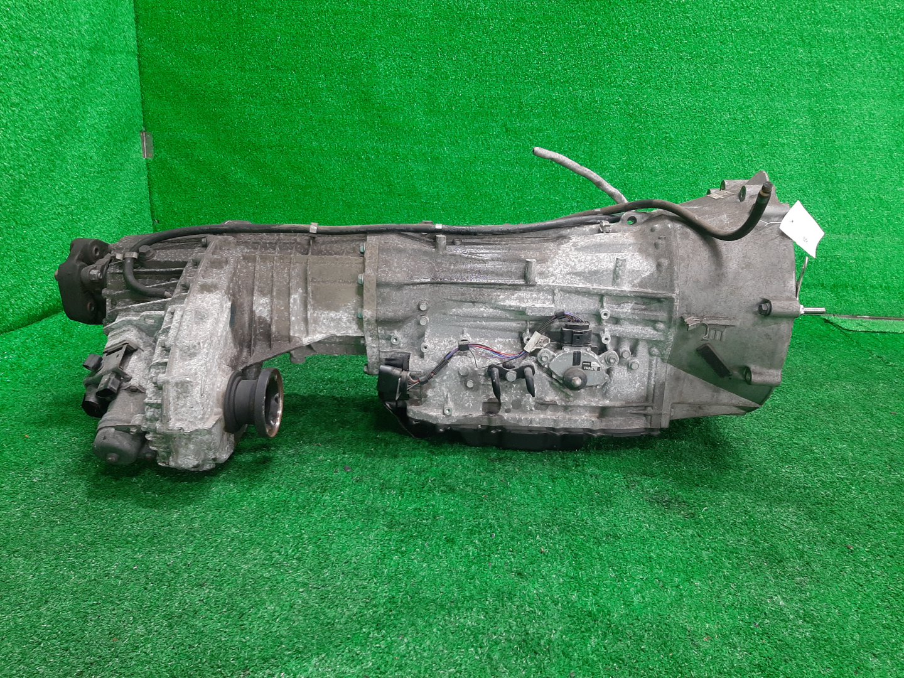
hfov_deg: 67.3
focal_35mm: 26
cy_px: 339
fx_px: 679
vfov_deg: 53.1
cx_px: 452
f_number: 1.7
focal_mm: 3.93
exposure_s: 1/50
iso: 138
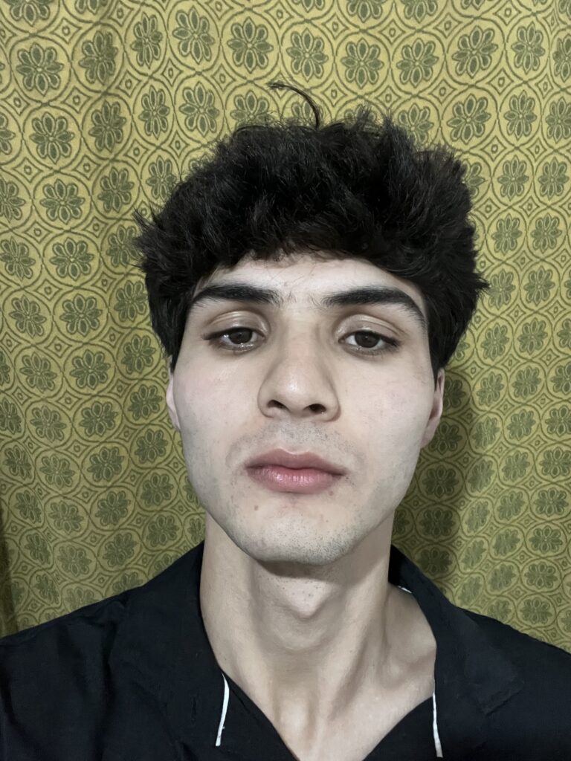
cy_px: 380
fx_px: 660
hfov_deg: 46.8
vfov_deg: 60.0
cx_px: 286
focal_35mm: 30
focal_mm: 2.71
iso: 640
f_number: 2.2
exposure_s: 1/25
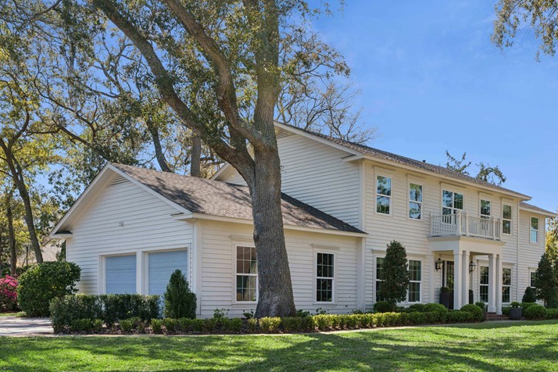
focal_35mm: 38
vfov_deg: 34.6
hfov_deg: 49.8
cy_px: 259
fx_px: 589
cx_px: 371
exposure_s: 1/320
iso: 250
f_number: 8
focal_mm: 25
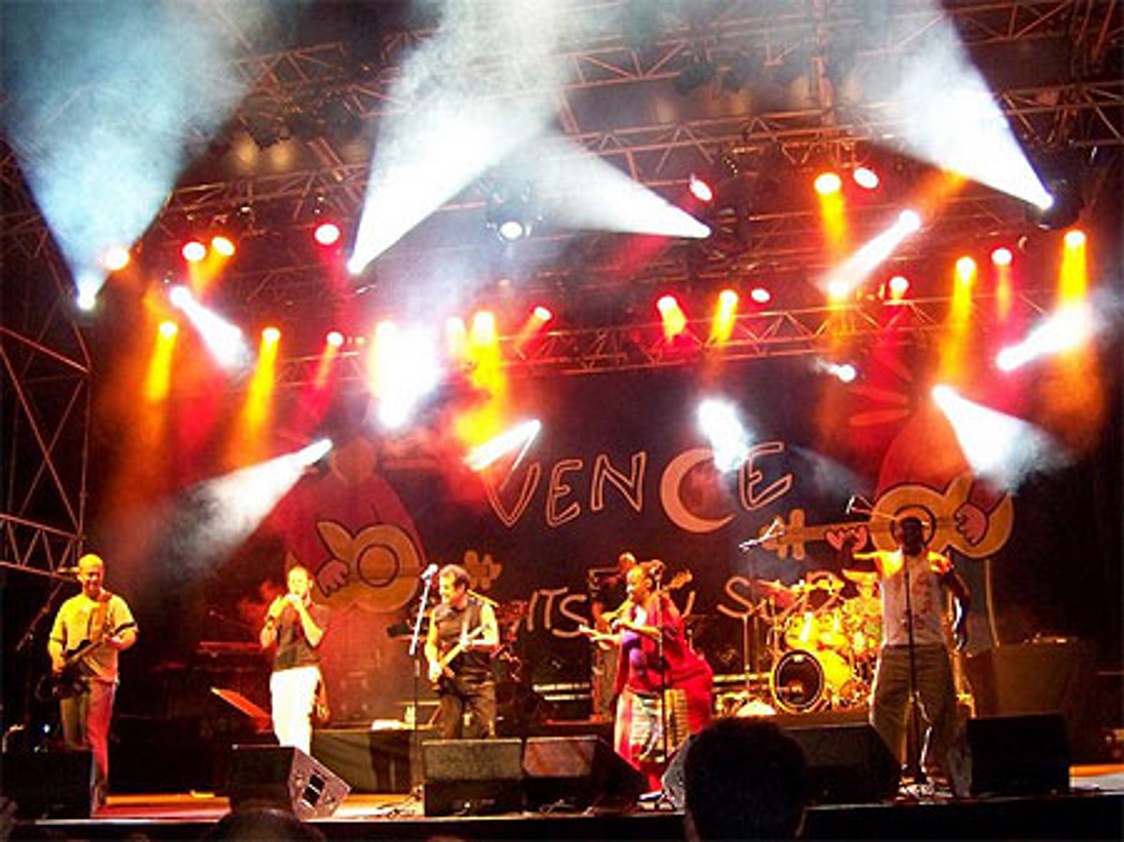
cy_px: 421
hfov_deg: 51.4
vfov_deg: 39.6
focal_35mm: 36
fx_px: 1168
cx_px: 562
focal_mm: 5.85
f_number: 2.8
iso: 400
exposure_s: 1/30
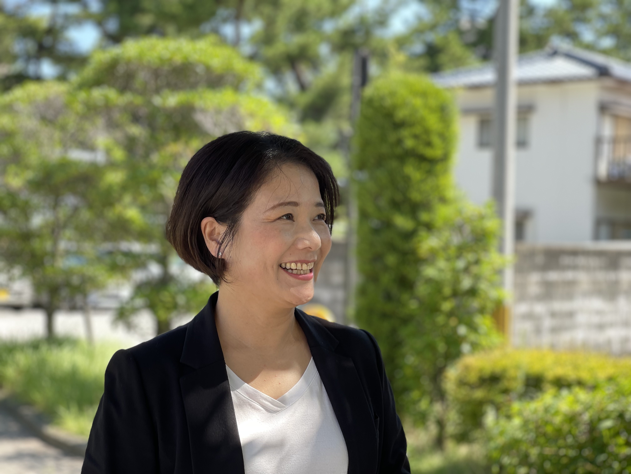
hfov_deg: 30.3
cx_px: 316
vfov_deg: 22.9
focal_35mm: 64
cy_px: 237
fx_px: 1167
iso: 20
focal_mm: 7.5
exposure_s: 1/121
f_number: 2.2
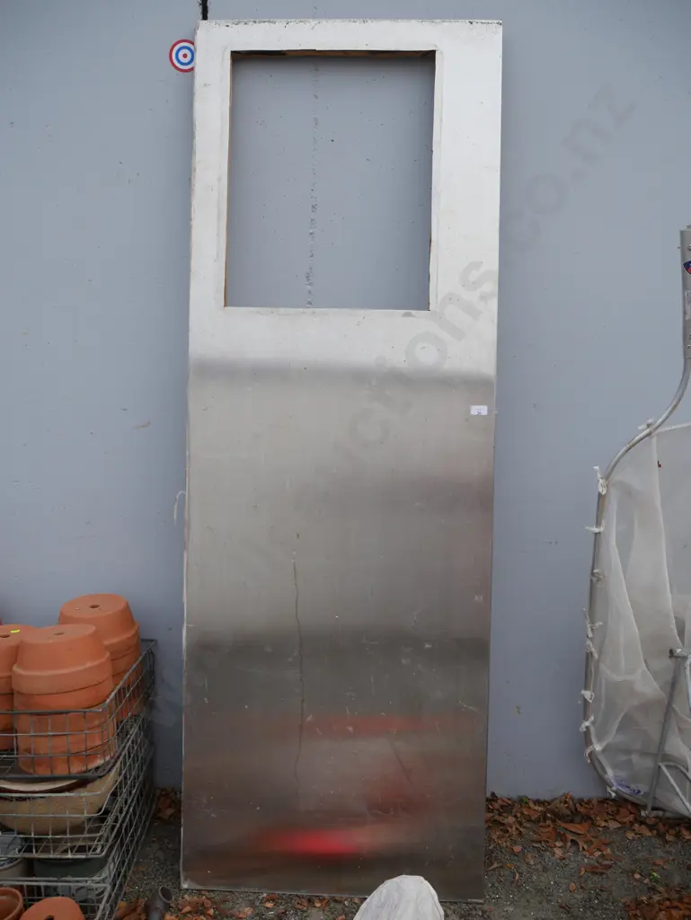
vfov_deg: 59.9
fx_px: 798
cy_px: 460
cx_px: 346
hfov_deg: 46.8
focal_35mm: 30
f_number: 5
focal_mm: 15
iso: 200
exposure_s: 1/160
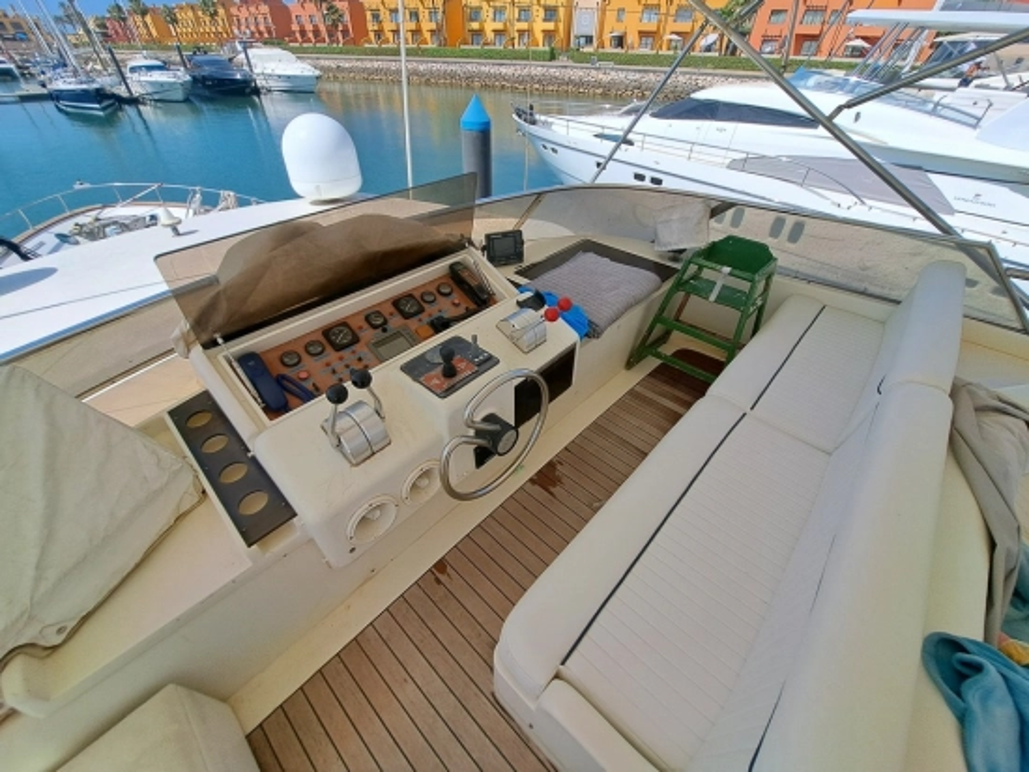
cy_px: 386
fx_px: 387
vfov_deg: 90.0
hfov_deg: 106.2
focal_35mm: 13
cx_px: 514
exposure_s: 1/2198
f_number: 2.2
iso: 50
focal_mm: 1.74
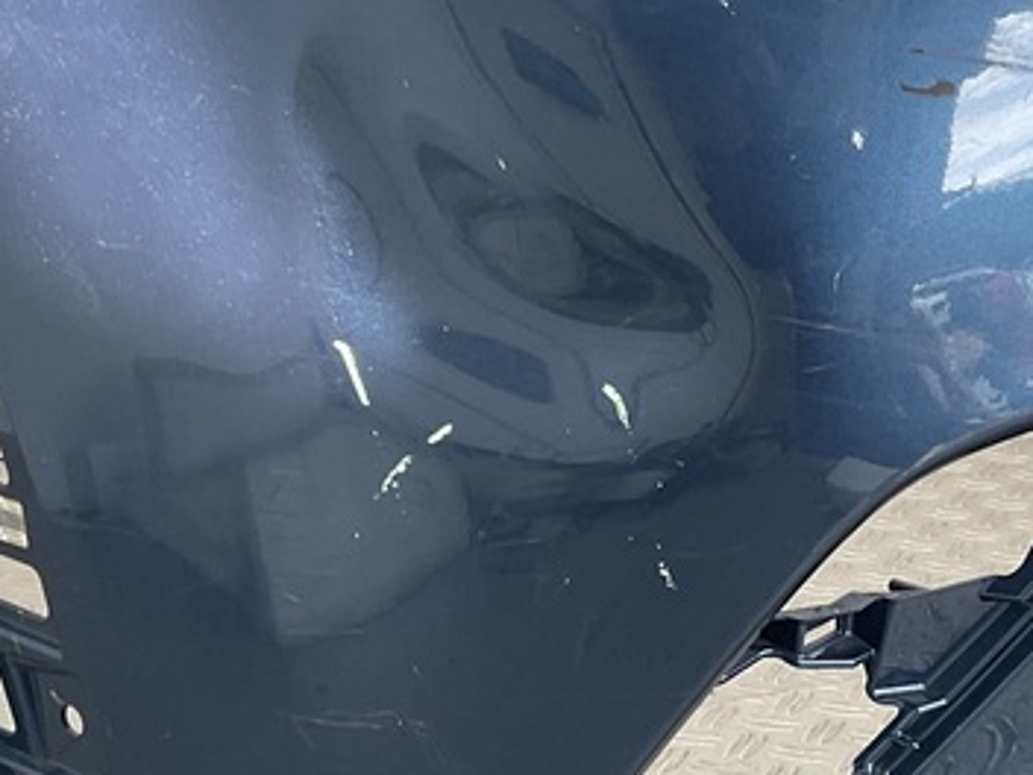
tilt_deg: -19.2
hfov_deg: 23.1
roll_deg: -1.4
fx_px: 2477
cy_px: 399
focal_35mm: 83
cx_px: 880
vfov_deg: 17.8
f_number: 1.8
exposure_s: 1/120
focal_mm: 3
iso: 25
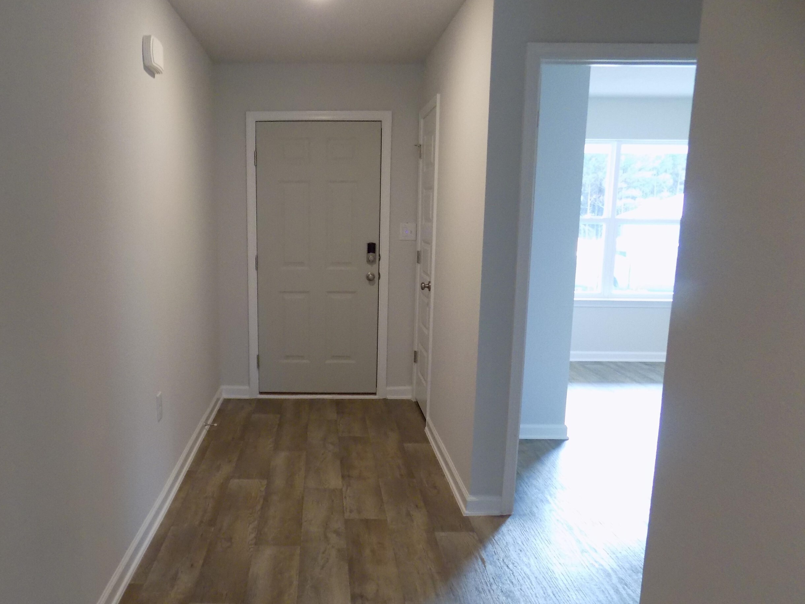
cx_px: 301
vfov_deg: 48.0
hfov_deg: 60.8
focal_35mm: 29
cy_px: 351
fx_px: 674
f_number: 3.1
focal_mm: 4
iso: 280
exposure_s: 1/30
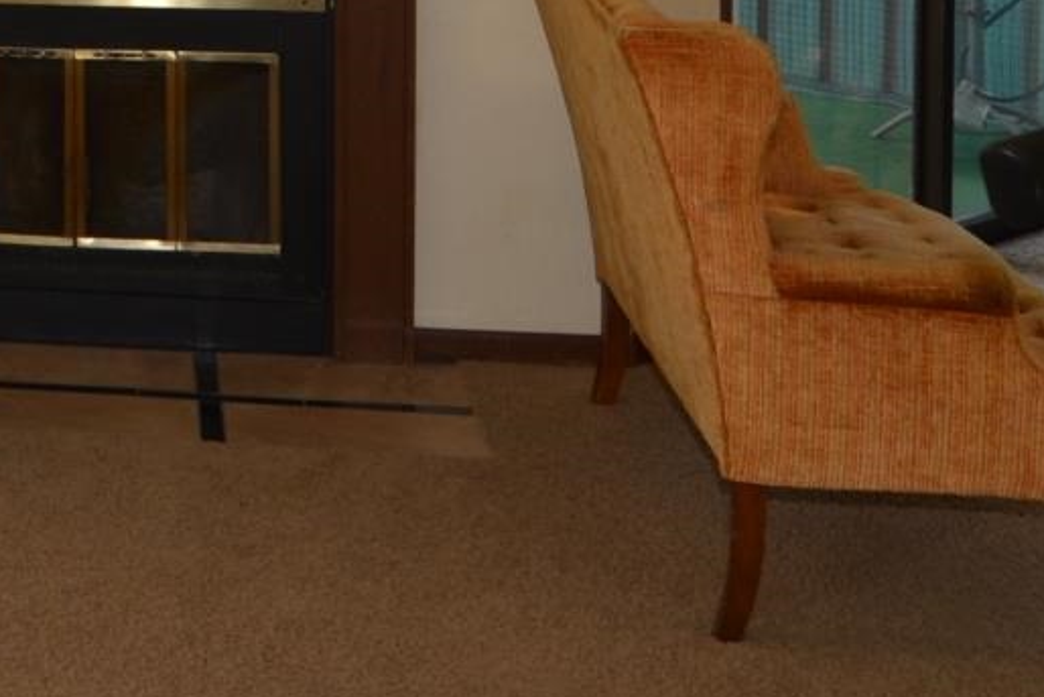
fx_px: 2379
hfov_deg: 22.0
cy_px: -307
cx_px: -345
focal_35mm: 82
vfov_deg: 15.5
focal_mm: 14
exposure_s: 1/60
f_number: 4
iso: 200
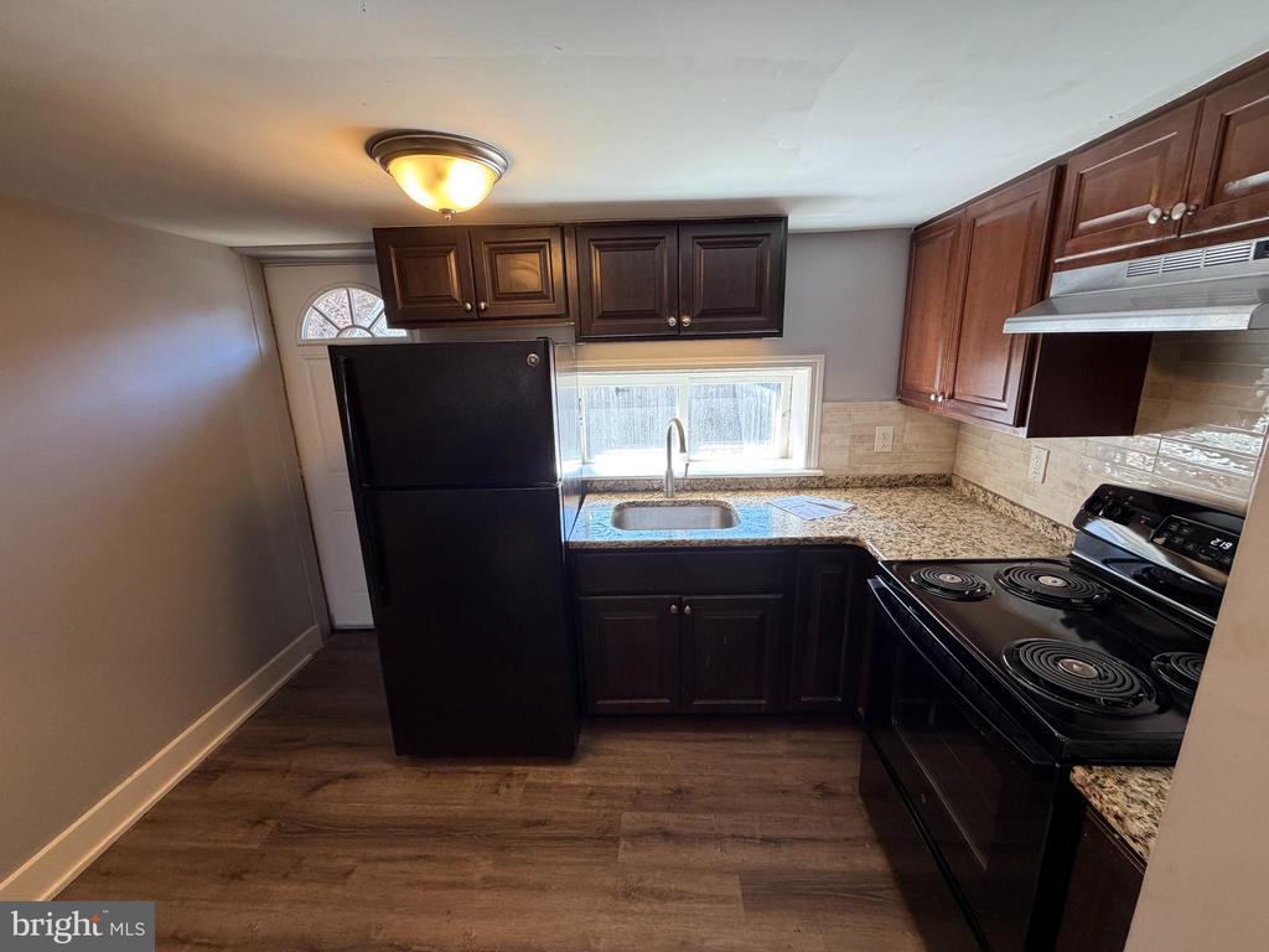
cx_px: 634
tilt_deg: -15.7
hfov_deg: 102.1
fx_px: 513
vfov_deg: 85.7
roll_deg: +2.0
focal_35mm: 14
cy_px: 476
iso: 250
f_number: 2.2
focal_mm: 2.22
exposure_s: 1/121
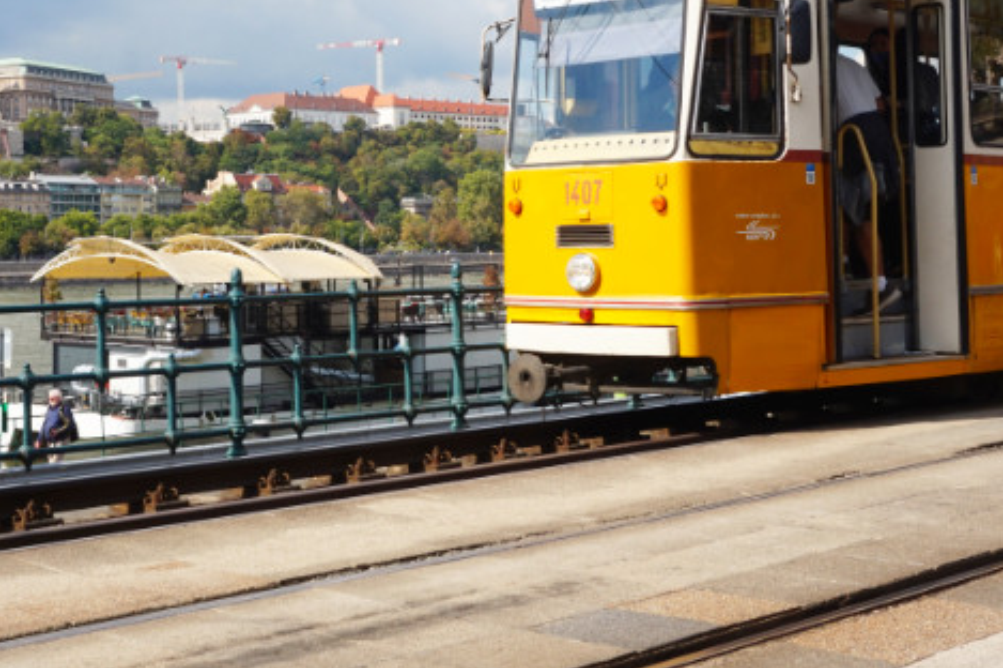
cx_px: 357
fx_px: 1639
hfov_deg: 33.8
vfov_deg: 22.7
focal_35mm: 59
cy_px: 141
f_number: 13
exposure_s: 1/80
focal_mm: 23
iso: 100
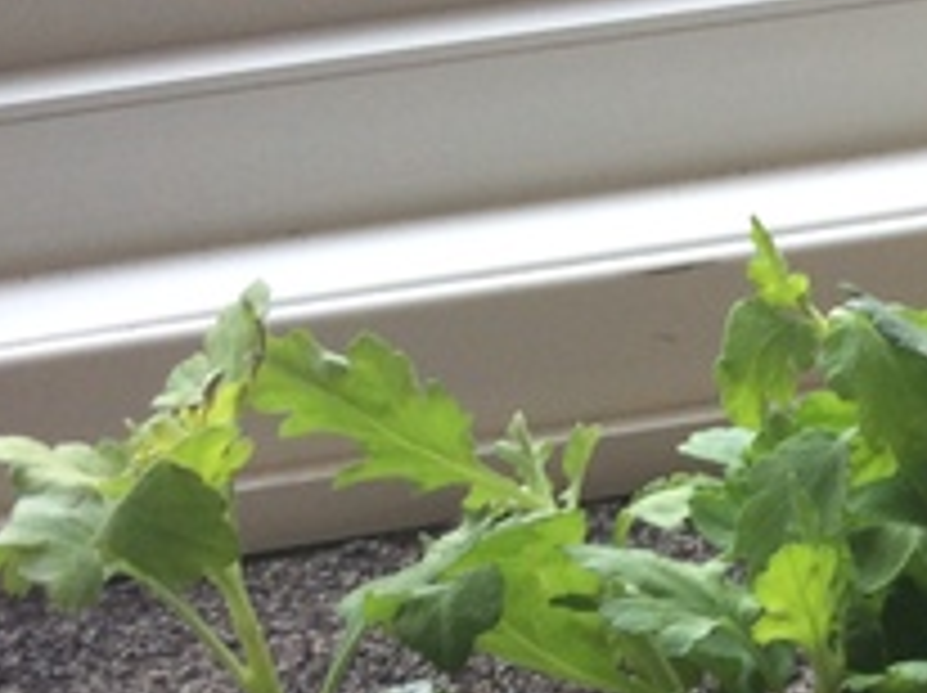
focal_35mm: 93
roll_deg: +6.9
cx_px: 1148
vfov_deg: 15.5
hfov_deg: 19.7
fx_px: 2488
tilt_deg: -28.9
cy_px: 716
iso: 50
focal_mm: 3.3
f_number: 2.4
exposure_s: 1/25
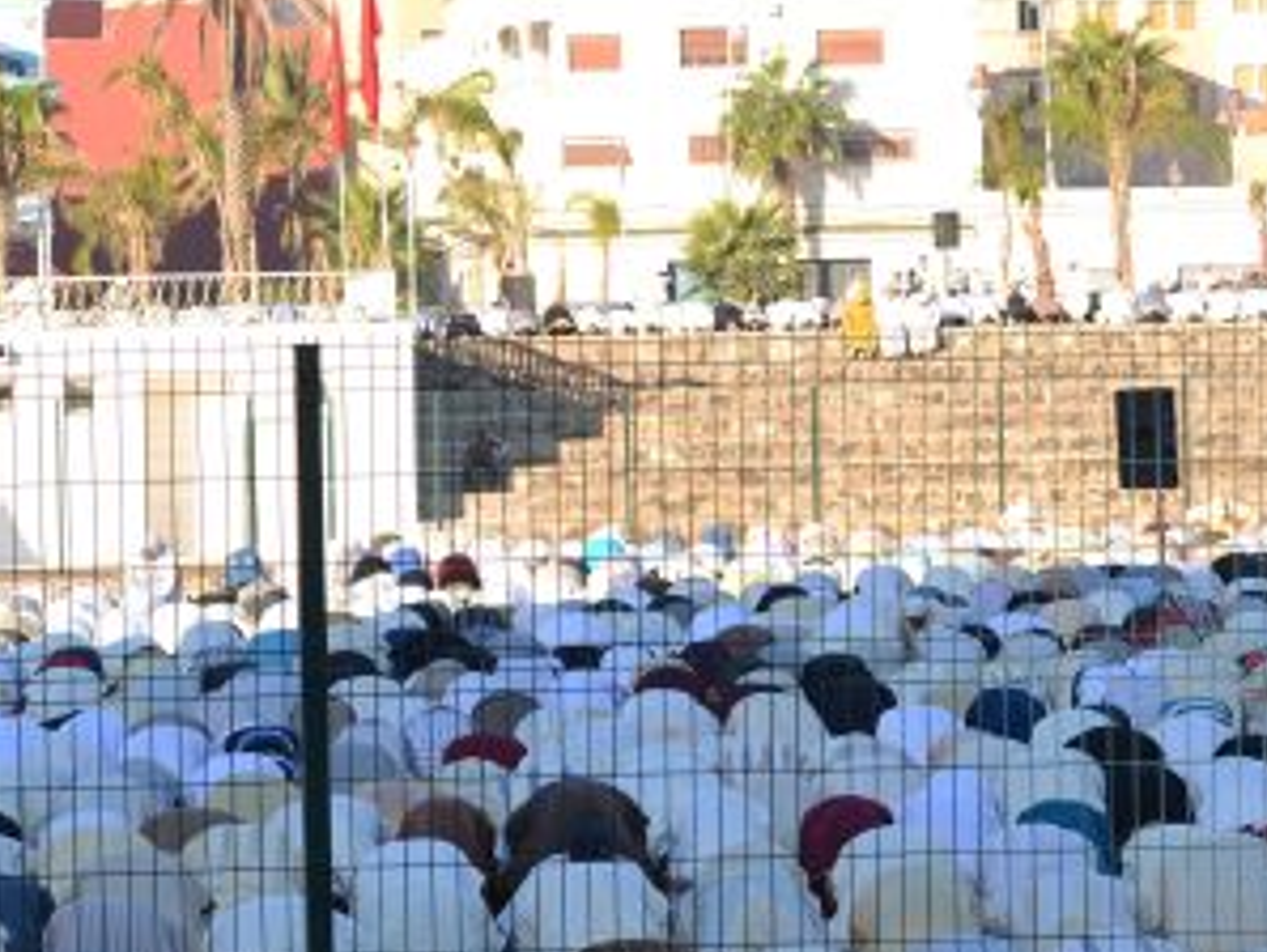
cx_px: 157
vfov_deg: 8.7
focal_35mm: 170
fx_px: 6228
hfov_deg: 11.5
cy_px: 663
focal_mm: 55
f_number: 8
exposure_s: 1/200
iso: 100
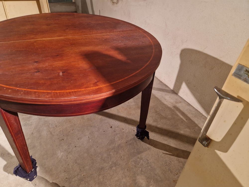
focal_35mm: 23
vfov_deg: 58.9
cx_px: 124
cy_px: 94
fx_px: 165
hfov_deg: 73.9
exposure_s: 1/33
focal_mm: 5.4
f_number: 1.8
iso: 500
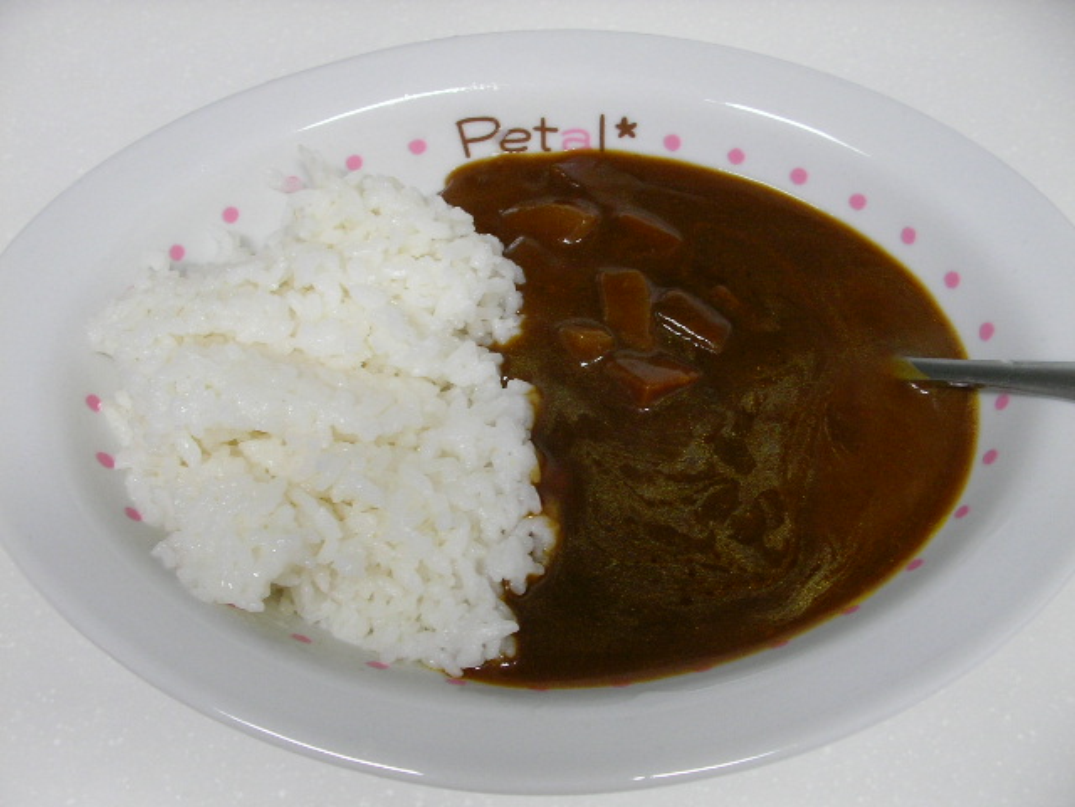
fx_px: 1180
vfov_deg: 37.7
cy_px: 404
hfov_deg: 49.0
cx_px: 538
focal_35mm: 38
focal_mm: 5.8
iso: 100
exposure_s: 1/13.1
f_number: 3.5
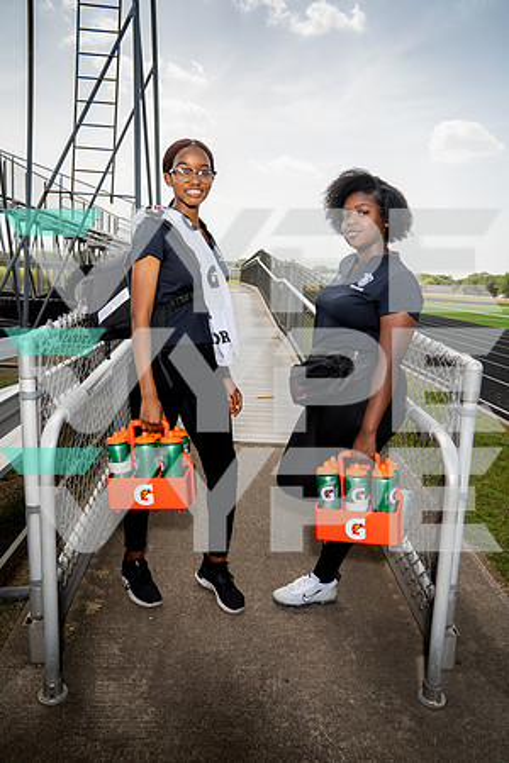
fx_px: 551
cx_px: 254
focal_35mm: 26
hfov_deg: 49.6
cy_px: 382
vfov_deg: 69.4
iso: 100
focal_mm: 26
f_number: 7.1
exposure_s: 1/250
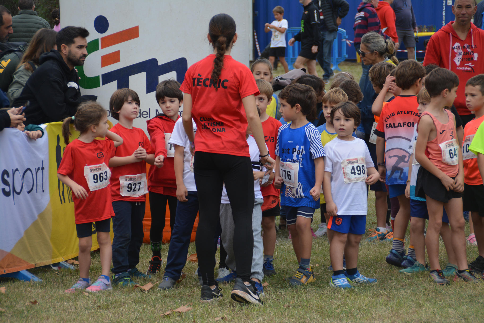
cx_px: 242
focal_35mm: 180
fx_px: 2420
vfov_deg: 7.6
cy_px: 162
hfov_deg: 11.4
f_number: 6
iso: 400
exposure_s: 1/500
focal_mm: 120
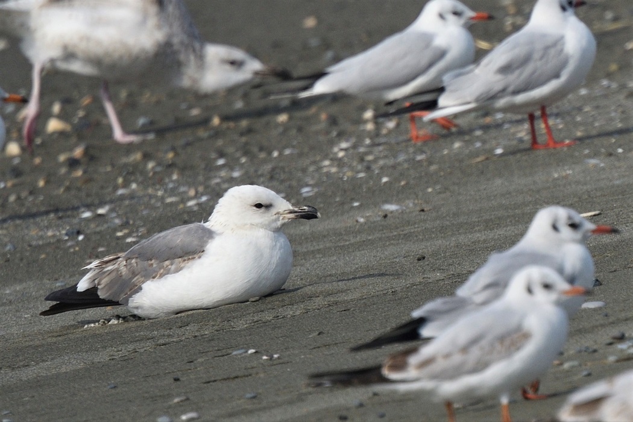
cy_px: 211
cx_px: 316
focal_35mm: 630
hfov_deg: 3.3
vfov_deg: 2.2
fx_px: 11077
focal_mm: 420
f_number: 5.6
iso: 360
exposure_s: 1/2000
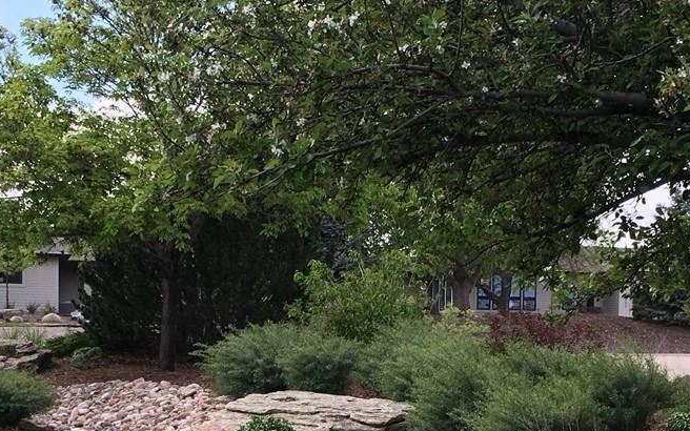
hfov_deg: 27.5
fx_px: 1410
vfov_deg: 17.0
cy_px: 429
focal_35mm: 75
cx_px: 297
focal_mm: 4.15
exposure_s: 1/439
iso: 25
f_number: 2.2
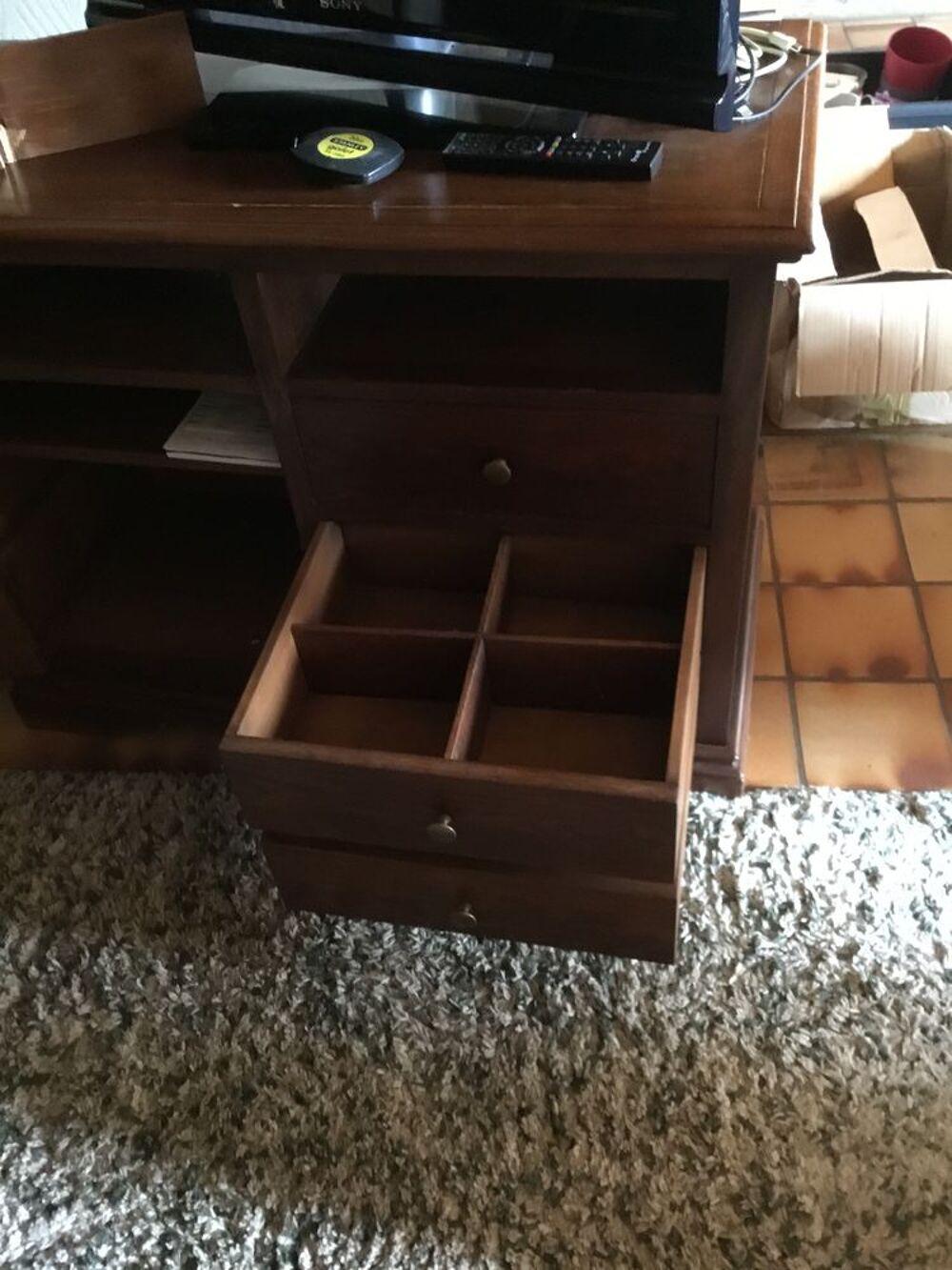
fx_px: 1137
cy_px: 635
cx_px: 476
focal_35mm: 31
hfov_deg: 45.4
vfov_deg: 58.3
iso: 640
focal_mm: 3.3
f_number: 2.4
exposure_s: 1/17
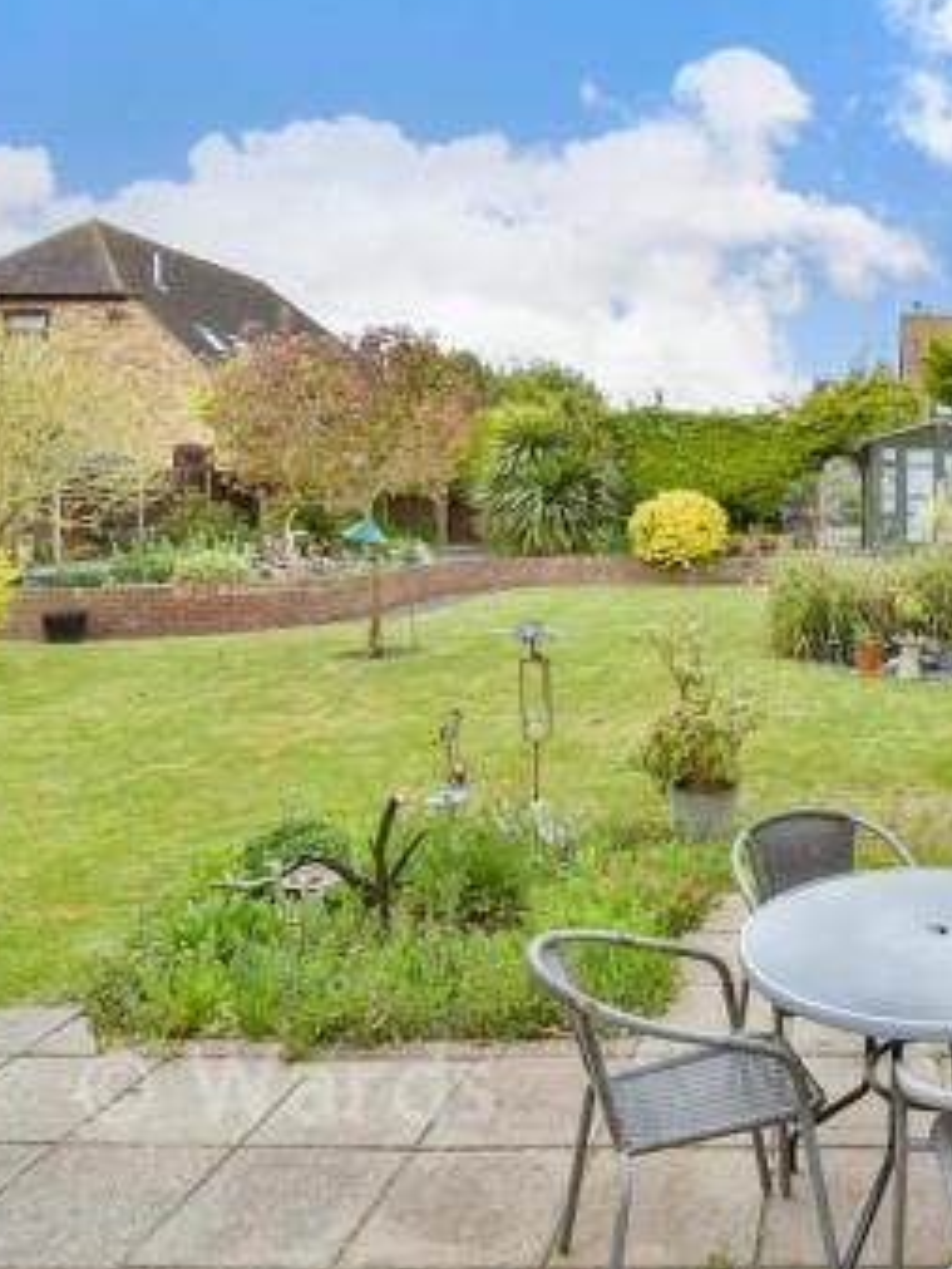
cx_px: 879
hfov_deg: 44.7
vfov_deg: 63.0
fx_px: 1026
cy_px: 522
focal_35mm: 28
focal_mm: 10
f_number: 6.3
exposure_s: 1/160
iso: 500
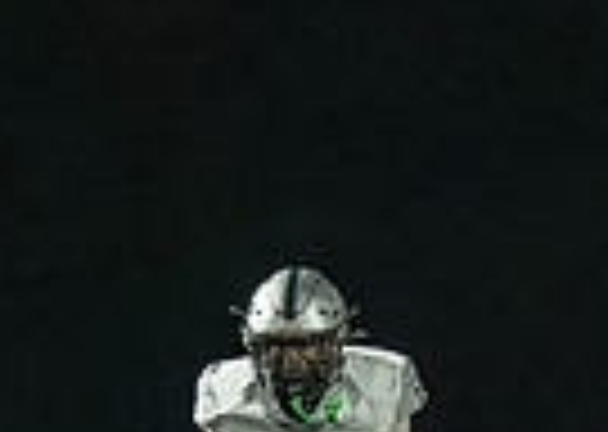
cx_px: 505
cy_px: 580
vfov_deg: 0.7
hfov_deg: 1.0
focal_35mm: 1978
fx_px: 34104
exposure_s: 1/1250
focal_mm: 200
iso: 5000
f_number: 2.8
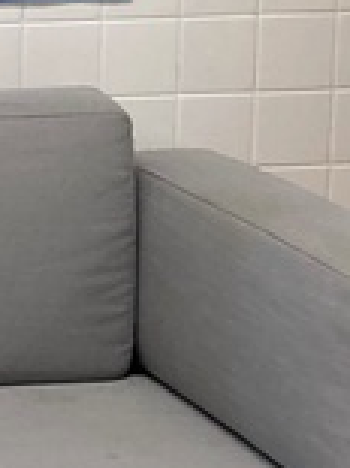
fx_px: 2497
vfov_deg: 10.7
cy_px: 127
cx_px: -806
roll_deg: +2.4
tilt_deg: -9.8
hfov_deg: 7.0
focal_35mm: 185
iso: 64
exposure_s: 1/60
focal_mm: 3.99
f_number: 1.8
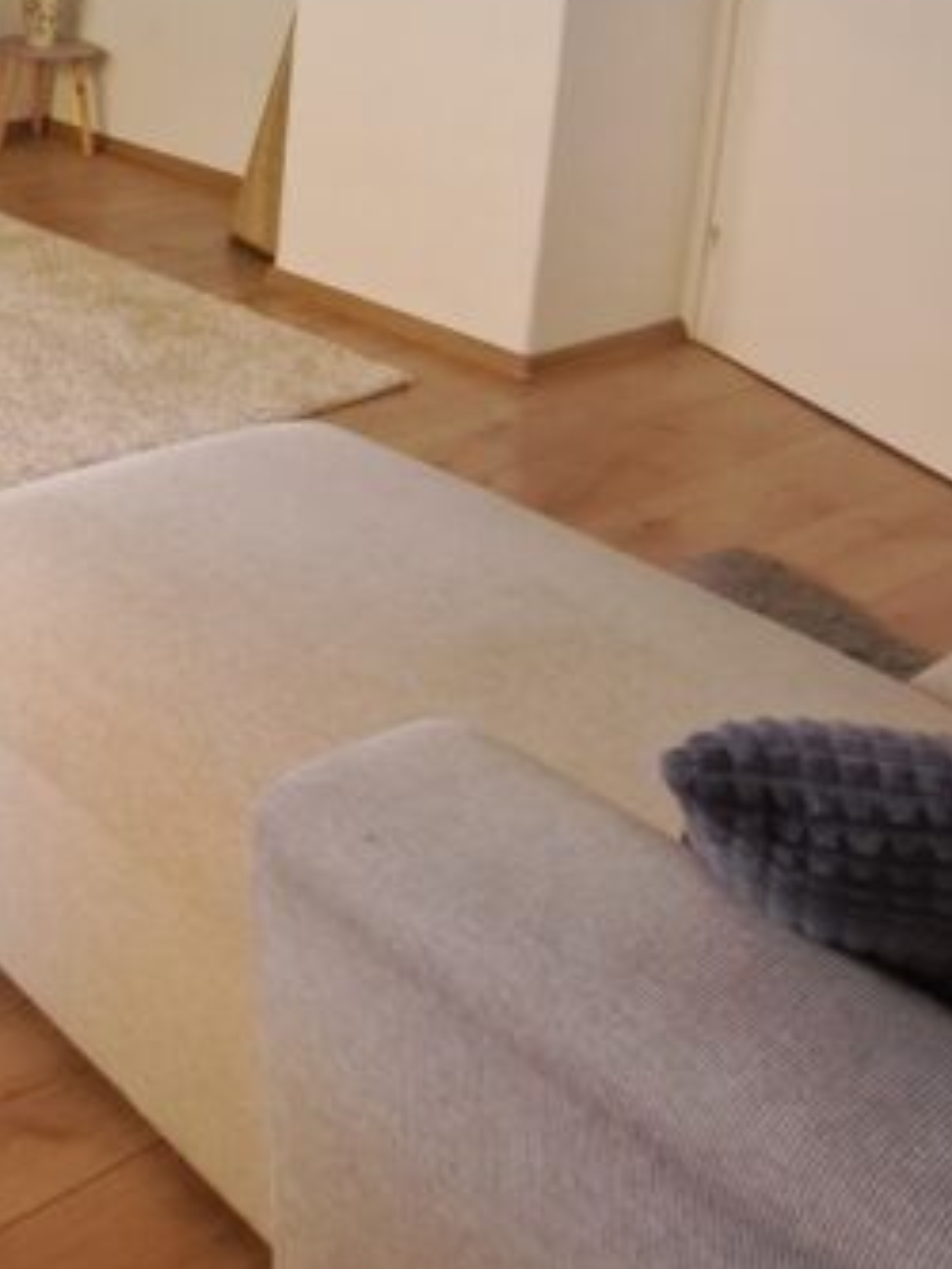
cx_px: -369
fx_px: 1466
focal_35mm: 40
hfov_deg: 27.9
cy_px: 4
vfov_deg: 40.9
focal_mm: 1.74
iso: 160
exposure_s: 1/50
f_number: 2.2
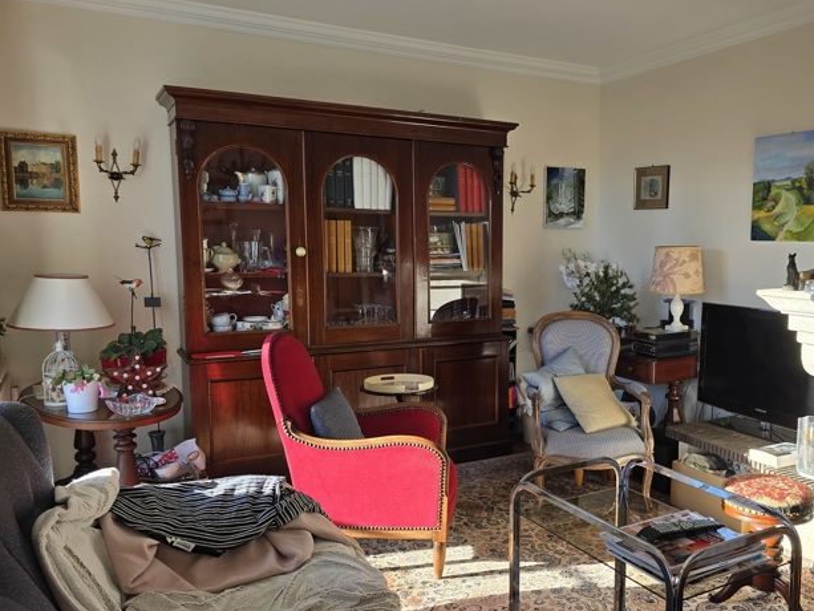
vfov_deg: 46.7
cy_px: 337
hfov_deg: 59.2
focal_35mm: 30
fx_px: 706
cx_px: 506
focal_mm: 6.3
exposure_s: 1/180
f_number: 1.7
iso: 25
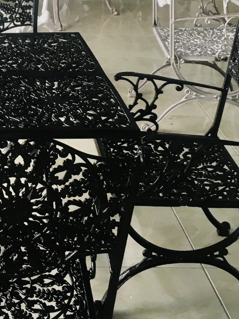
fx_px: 764
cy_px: 53
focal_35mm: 83
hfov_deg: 17.2
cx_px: -20
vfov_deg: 23.1
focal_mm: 4.15
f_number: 2.2
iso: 32
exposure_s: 1/33
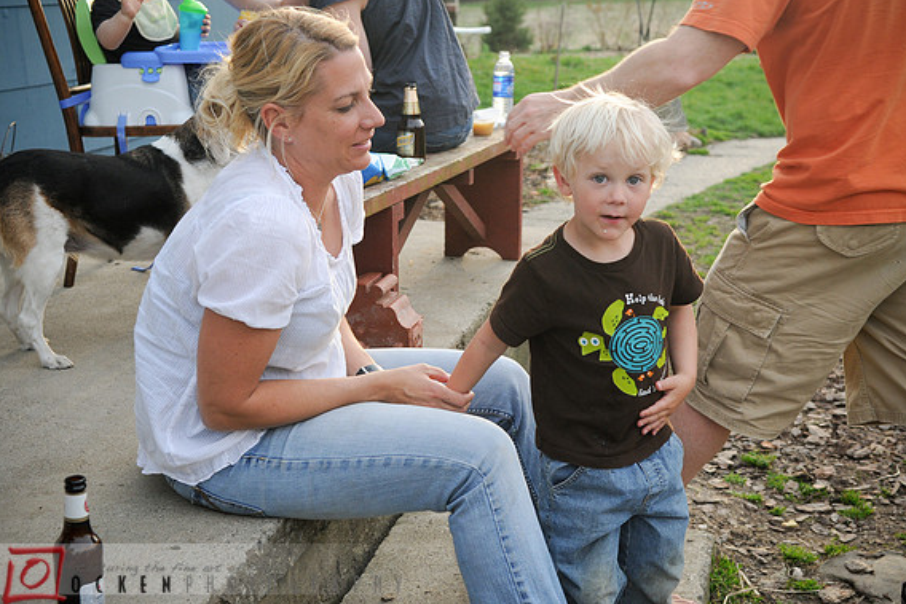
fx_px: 1309
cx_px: 458
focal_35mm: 52
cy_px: 299
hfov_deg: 38.2
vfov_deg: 26.0
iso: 400
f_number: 4
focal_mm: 34
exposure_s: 1/320
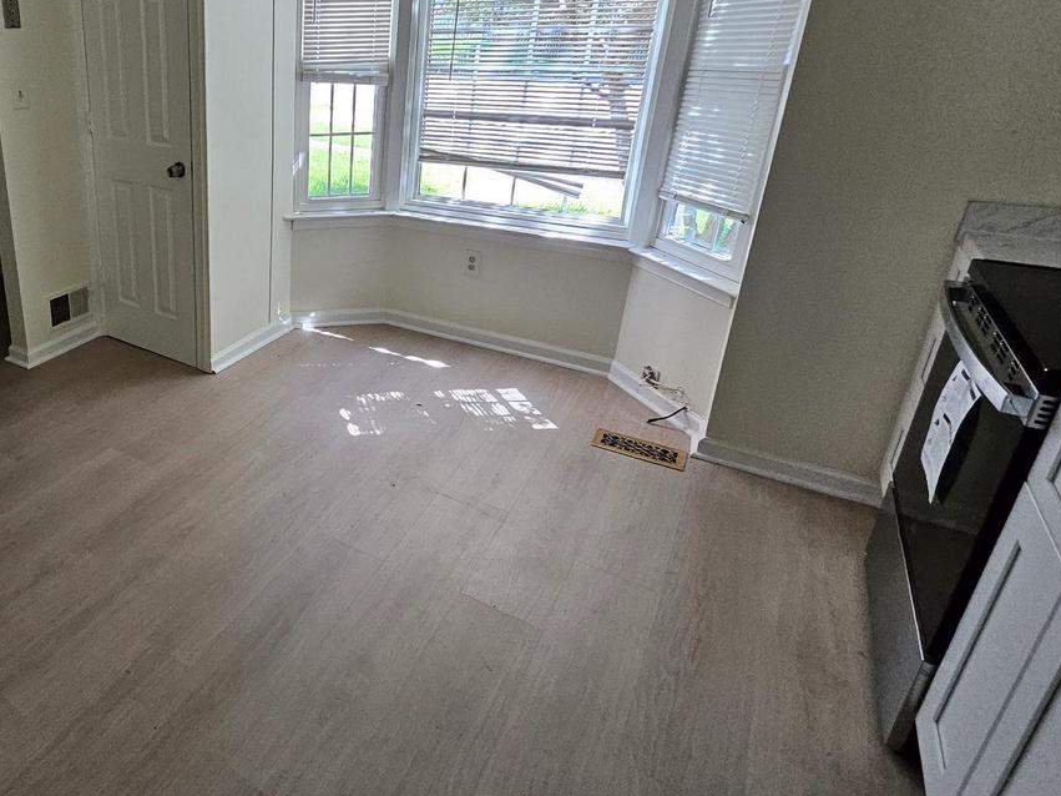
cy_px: 296
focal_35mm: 22
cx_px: 239
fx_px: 674
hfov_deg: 70.2
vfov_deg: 60.2
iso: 320
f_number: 2.2
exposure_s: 1/77.4
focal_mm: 1.74
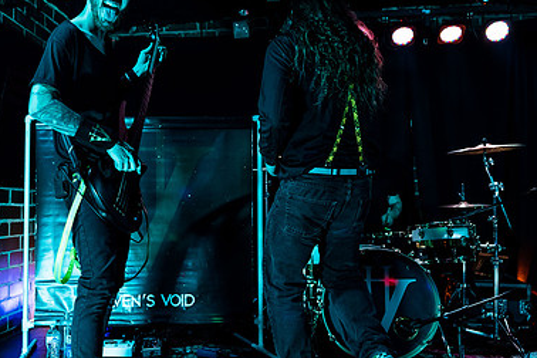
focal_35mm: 36
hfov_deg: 52.6
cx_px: 202
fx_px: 537
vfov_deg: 36.9
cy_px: 180
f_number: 2.8
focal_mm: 14.9
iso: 640
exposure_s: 1/200
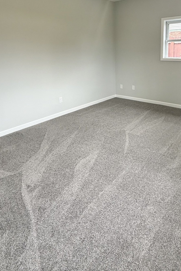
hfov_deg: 50.6
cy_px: 78
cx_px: 117
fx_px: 188
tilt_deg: -7.7
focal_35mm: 25
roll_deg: +0.1
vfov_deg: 68.2
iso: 64
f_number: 2.2
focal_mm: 2.22
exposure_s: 1/99
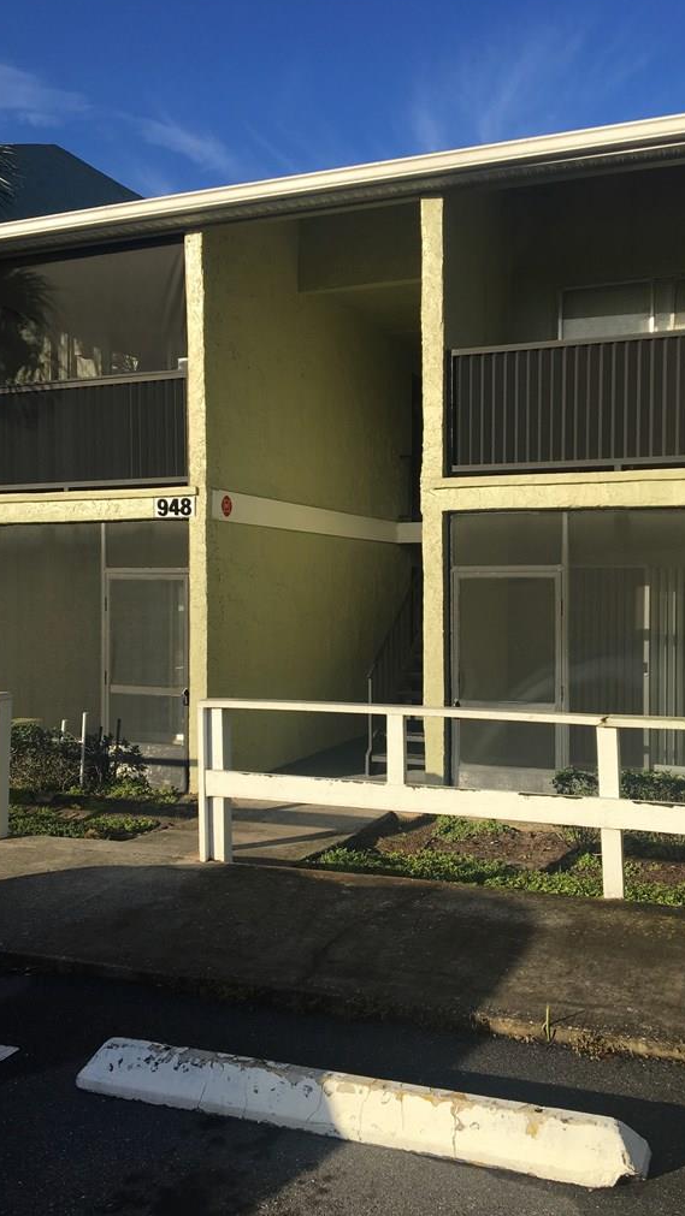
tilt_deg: -0.3
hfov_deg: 36.7
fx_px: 1033
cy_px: 601
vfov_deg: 61.0
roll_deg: -0.7
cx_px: 373
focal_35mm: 32
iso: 25
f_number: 2.2
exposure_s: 1/1672
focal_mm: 4.15
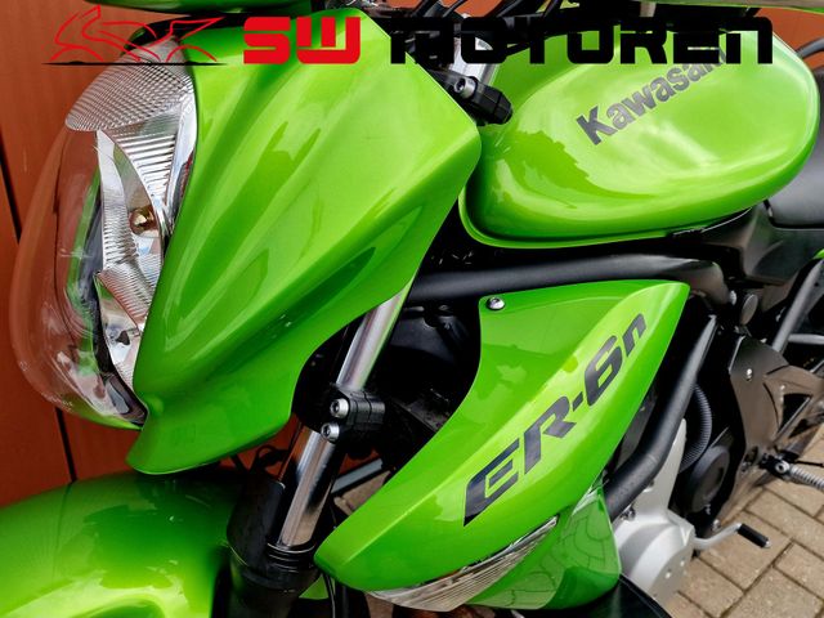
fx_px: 547
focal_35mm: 23
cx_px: 412
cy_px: 309
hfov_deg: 73.9
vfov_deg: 58.9
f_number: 1.8
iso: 50
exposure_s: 1/588
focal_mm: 6.4
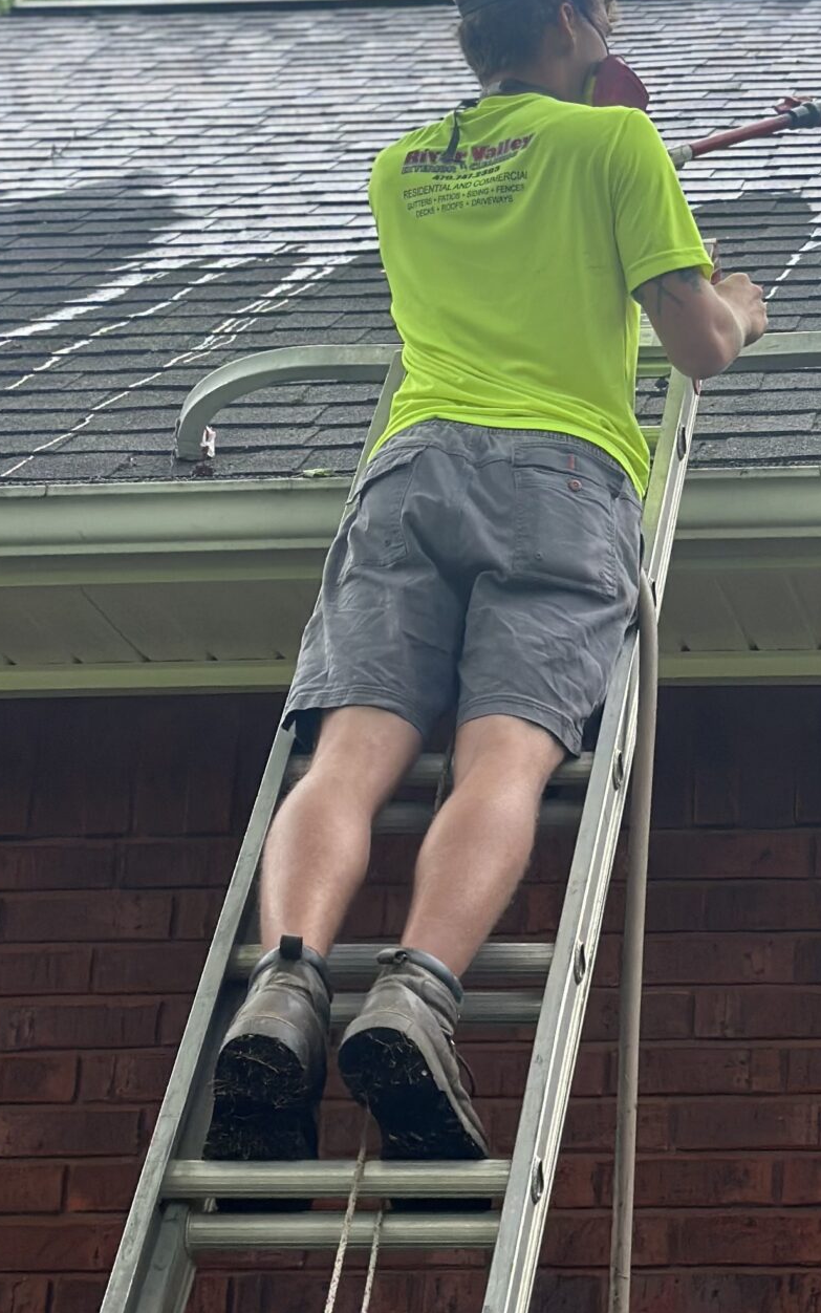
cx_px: 943
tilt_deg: +24.5
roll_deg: -0.9
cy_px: 341
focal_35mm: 104
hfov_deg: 12.3
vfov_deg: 19.9
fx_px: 3721
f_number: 1.78
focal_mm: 6.86
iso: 80
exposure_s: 1/1916
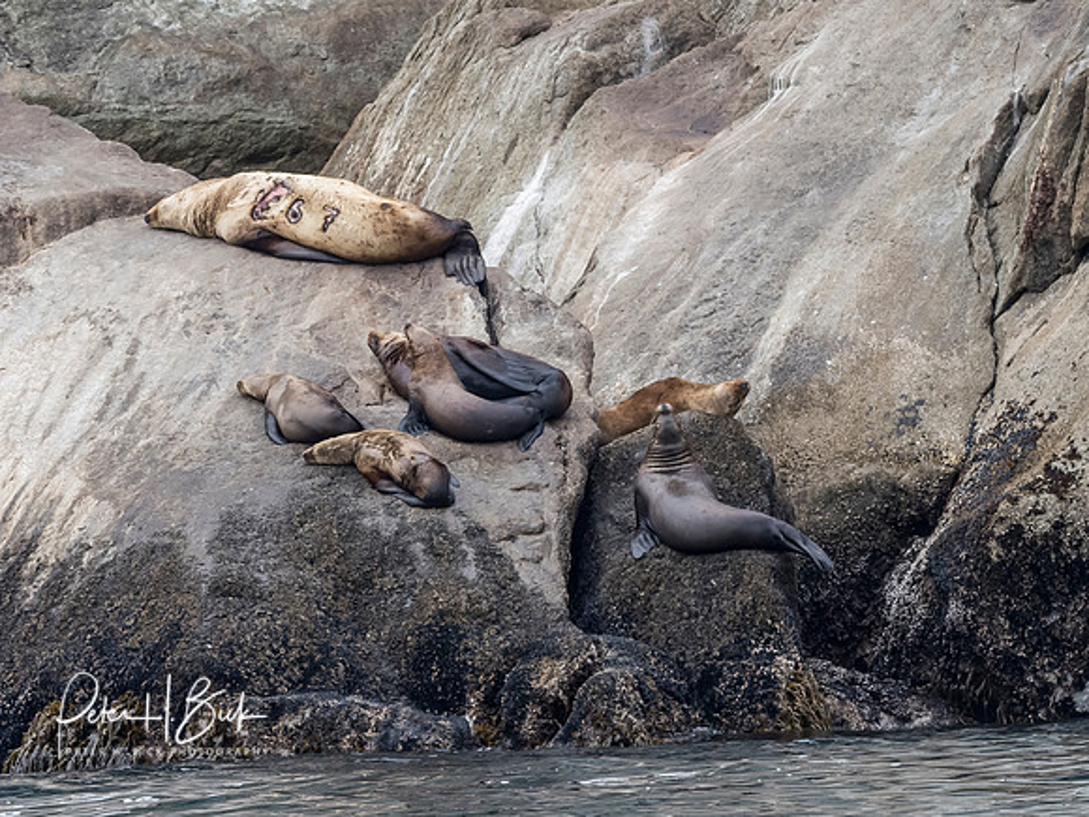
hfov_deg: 2.7
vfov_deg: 2.0
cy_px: 373
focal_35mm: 728
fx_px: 22910
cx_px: 569
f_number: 5.6
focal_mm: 300
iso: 800
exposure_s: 1/1250
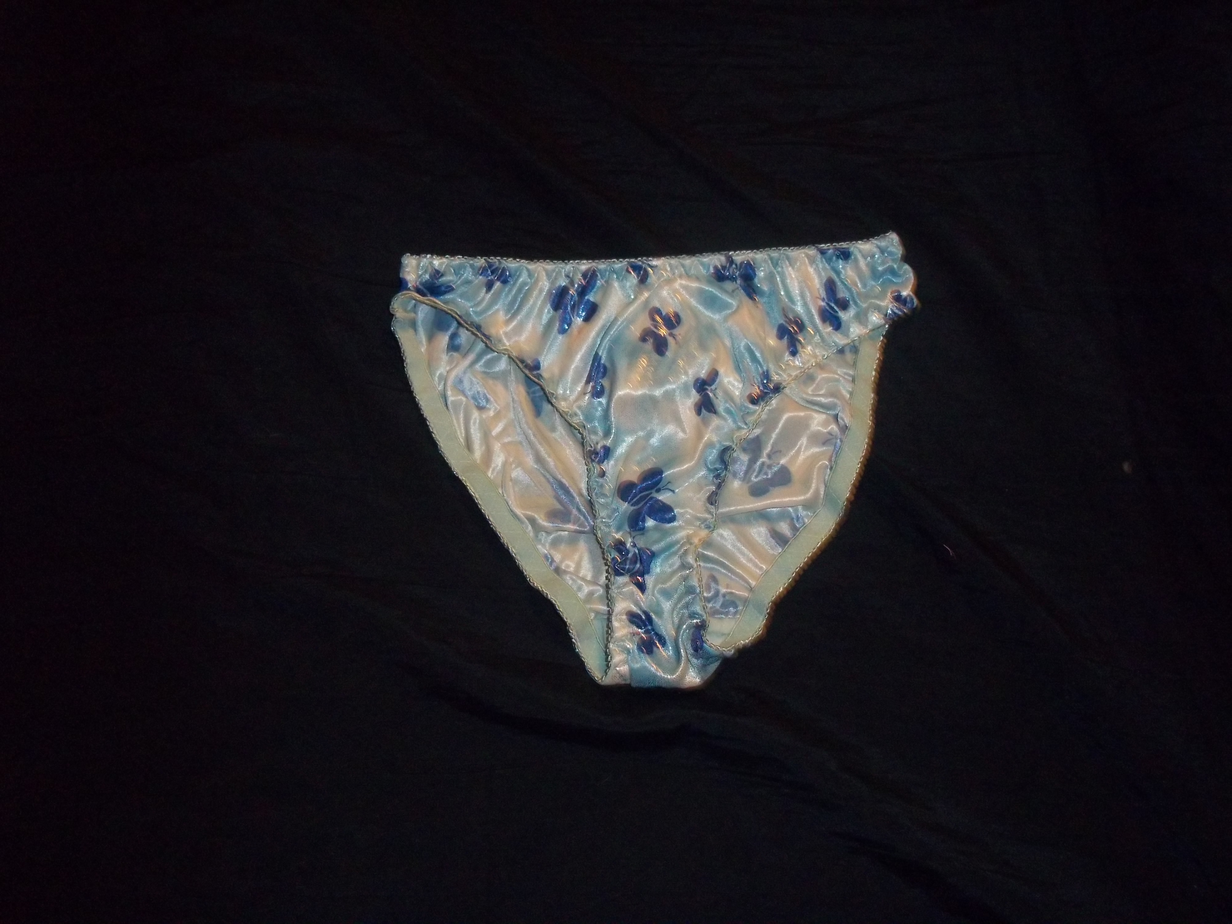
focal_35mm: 36
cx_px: 616
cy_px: 462
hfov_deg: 51.4
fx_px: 1281
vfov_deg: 39.7
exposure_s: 1/30
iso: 320
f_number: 3.1
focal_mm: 6.5
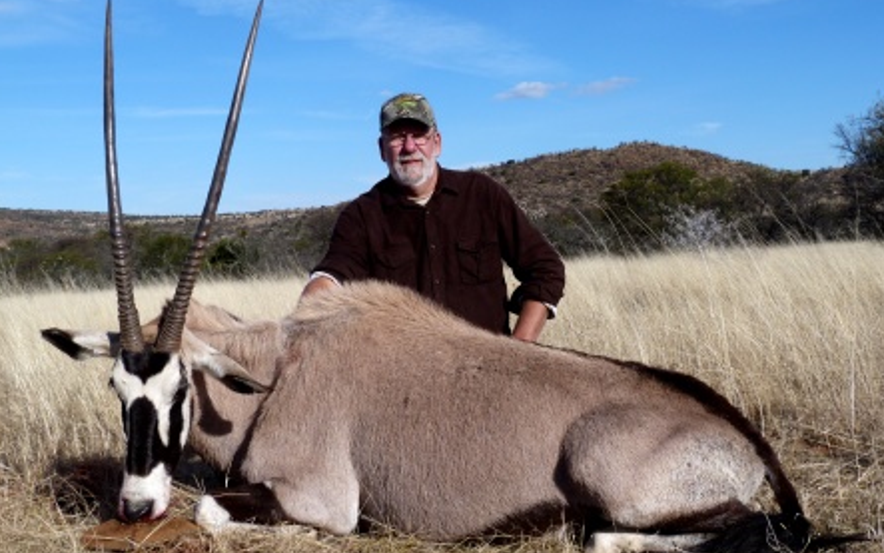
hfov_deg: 44.4
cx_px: 445
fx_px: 1084
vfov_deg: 28.6
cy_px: 258
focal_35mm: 45
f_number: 5.6
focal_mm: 7.6
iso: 80
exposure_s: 1/320
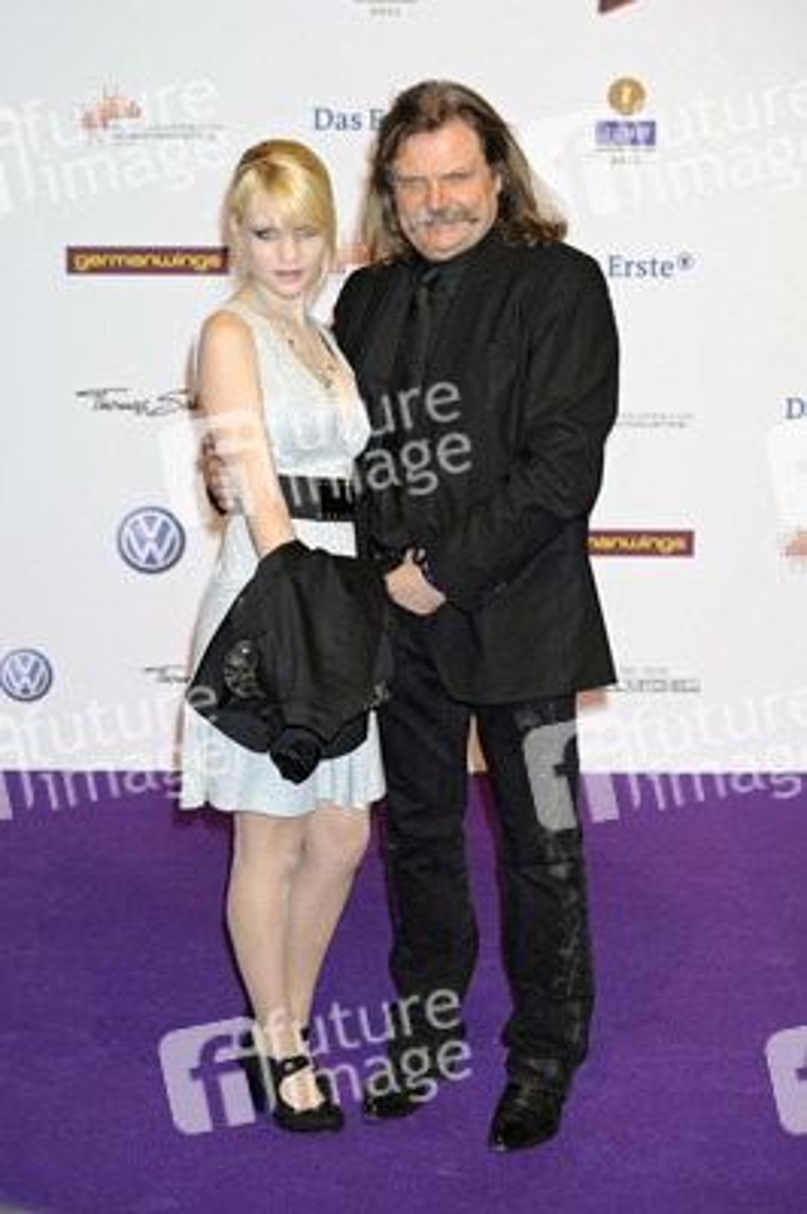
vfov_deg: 28.9
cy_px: 607
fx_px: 2358
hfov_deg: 19.4
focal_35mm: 70
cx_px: 404
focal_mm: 70
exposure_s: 1/160
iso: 640
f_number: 6.3
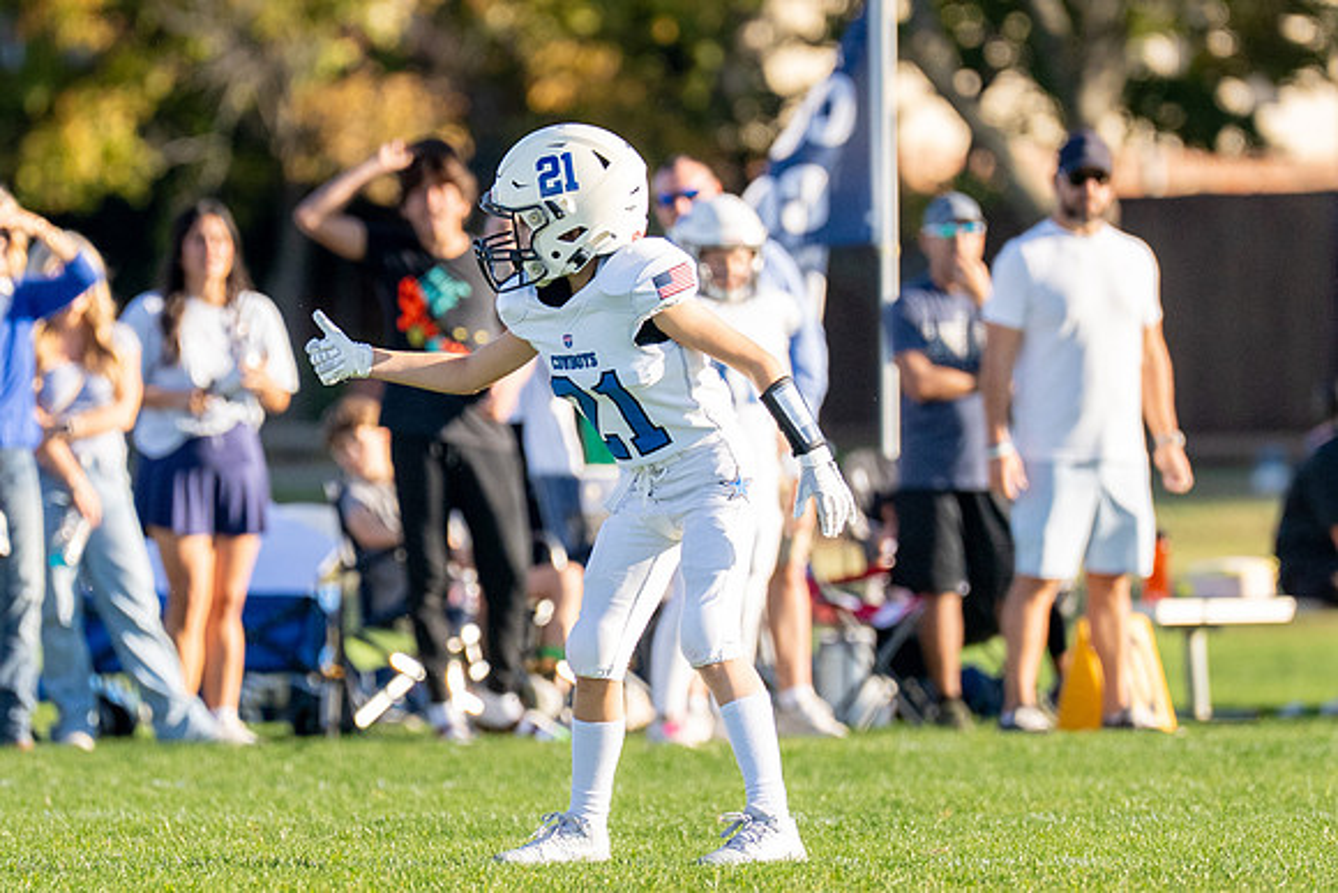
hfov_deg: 3.9
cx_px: 635
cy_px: 485
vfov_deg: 2.6
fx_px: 19643
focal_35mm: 528
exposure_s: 1/3200
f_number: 2.8
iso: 320
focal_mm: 200
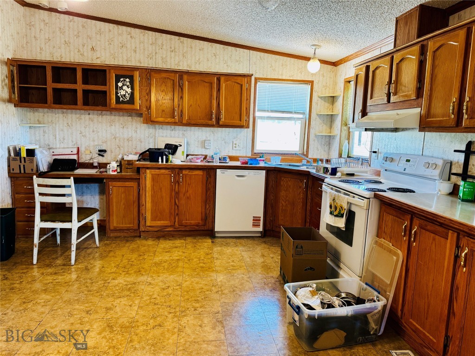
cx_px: 238
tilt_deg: -7.5
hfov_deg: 71.6
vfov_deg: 56.8
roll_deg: -1.7
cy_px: 178
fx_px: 329
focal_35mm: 24
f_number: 1.78
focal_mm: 6.76
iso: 160
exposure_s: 1/60
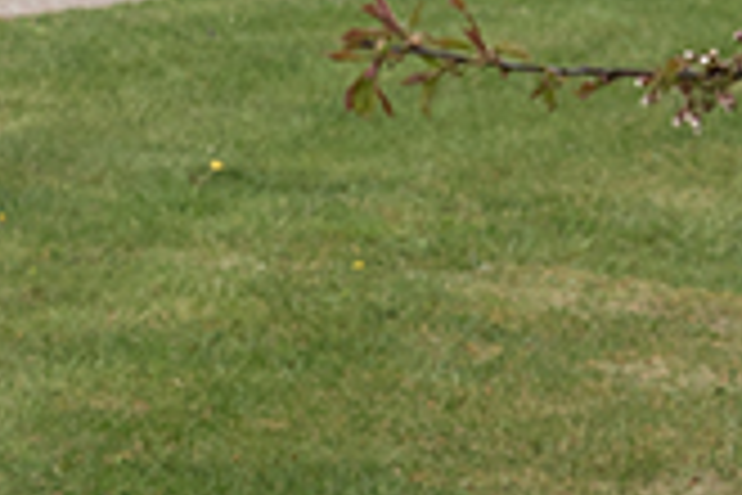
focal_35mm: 374
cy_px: -1033
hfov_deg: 5.3
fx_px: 7708
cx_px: -1165
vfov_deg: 3.6
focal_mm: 57
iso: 500
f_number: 6.3
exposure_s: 1/640
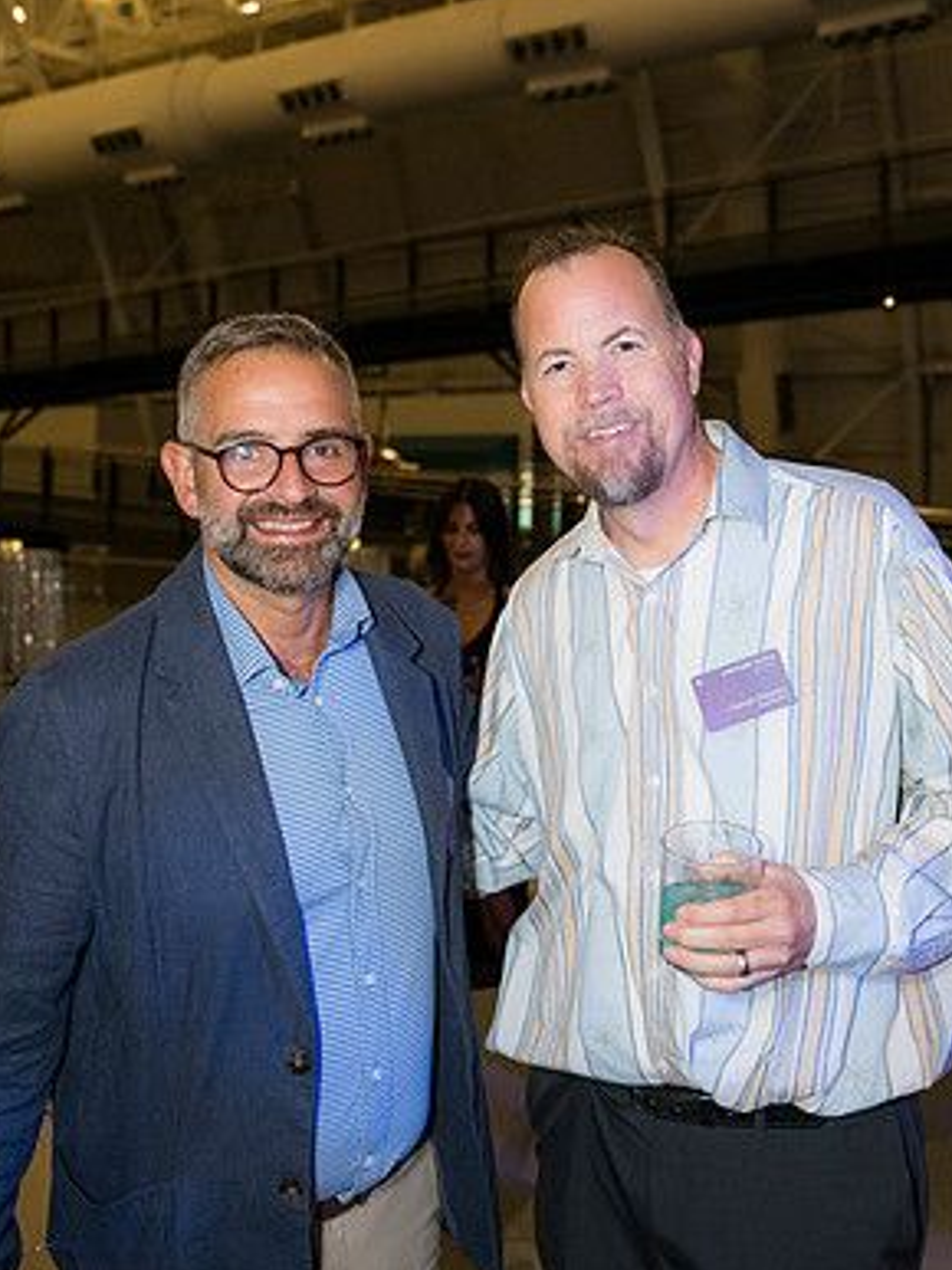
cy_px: 604
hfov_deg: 37.2
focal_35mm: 39
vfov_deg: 48.3
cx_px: 473
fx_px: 1415
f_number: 4
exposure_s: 1/125
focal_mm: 34.5
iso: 3200
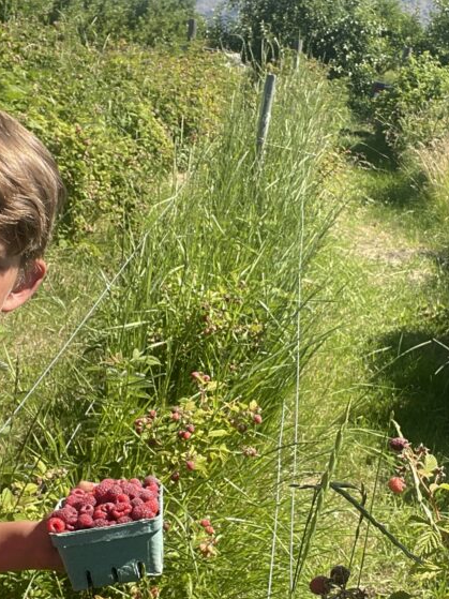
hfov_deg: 26.5
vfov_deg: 34.8
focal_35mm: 55
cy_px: 376
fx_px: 952
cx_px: 265
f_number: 2.2
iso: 25
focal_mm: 2.71
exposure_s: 1/302
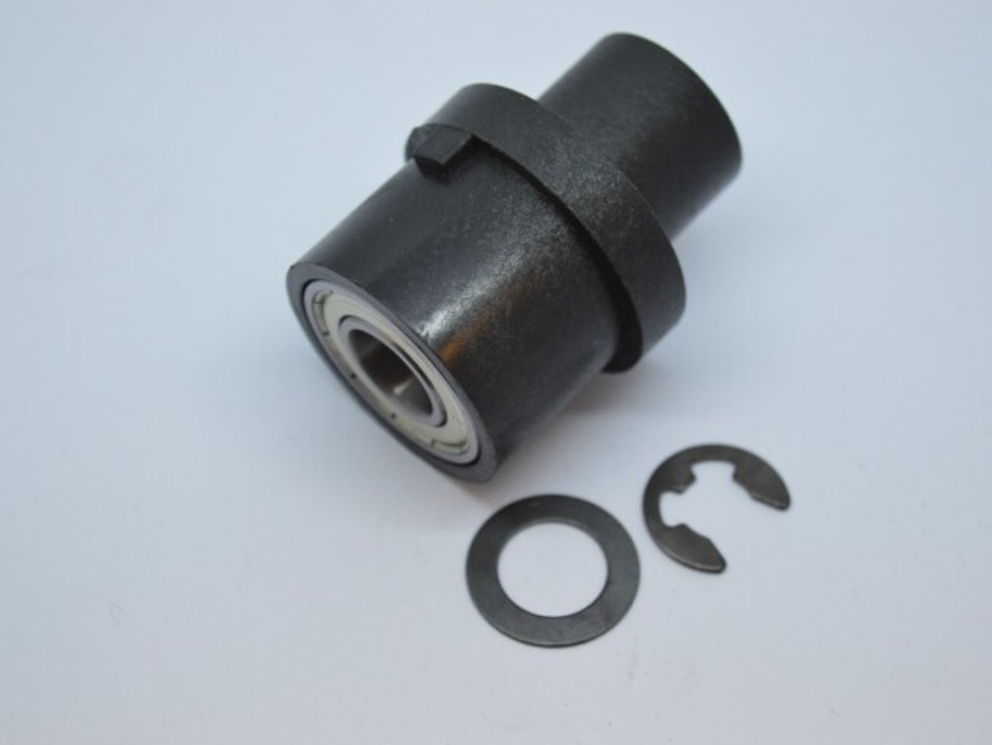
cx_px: 513
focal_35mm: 91
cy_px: 369
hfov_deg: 21.6
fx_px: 2596
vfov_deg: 16.3
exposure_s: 1/80
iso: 400
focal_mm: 55
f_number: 5.6
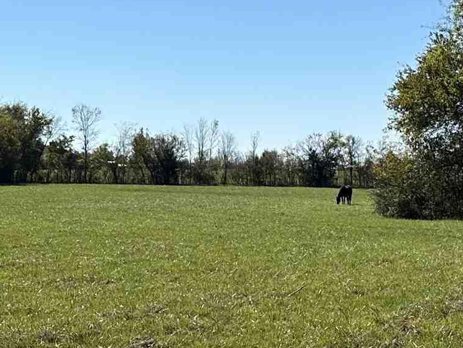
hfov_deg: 20.0
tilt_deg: -0.3
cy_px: 179
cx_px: 214
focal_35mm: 98
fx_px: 1311
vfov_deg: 15.1
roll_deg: +0.1
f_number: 1.78
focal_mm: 6.86
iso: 80
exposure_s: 1/7576
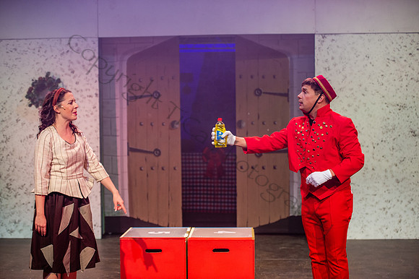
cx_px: 210
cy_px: 140
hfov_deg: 28.9
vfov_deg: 19.4
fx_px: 814
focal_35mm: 70
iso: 1000
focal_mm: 70
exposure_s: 1/250
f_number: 2.8
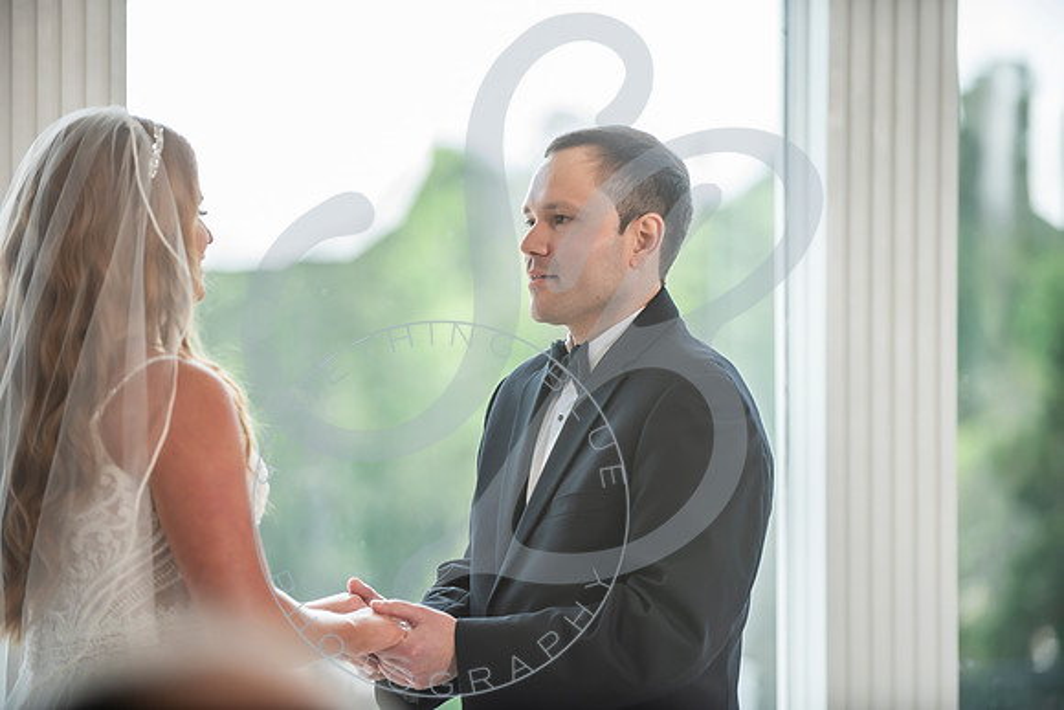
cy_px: 355
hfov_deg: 14.3
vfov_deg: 9.6
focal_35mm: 143
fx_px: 4237
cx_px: 532
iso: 250
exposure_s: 1/250
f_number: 2.8
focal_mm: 140
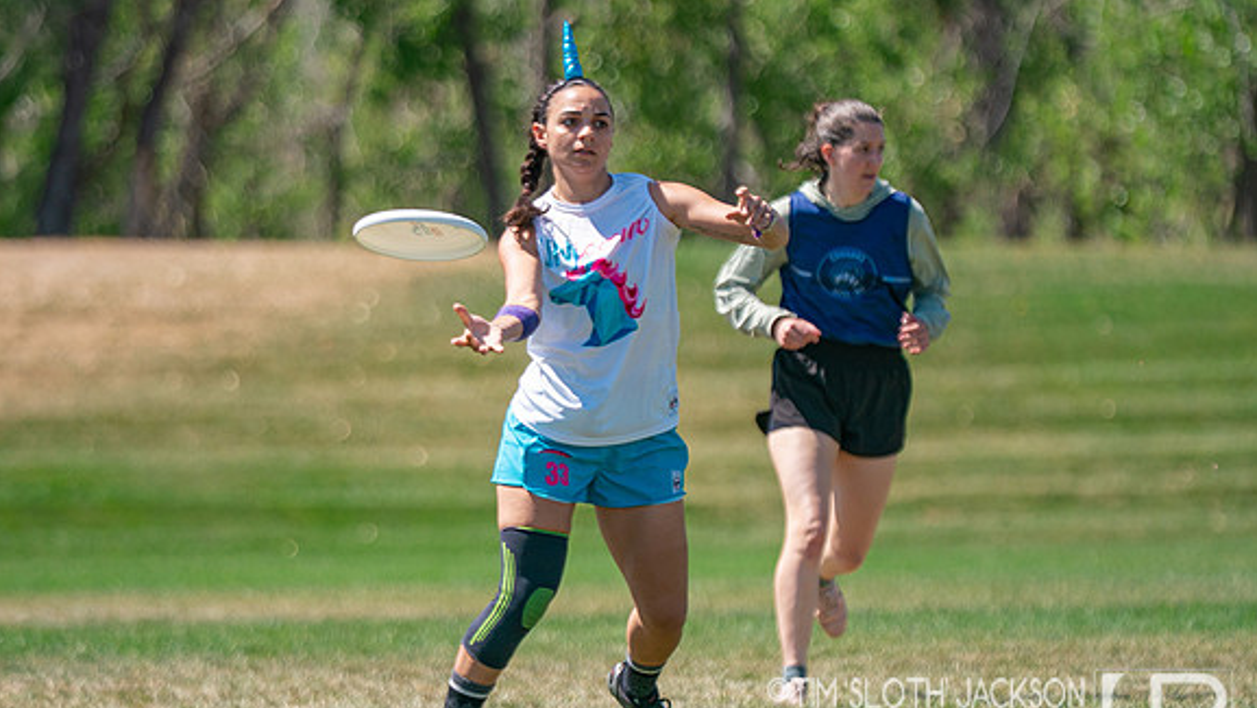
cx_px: 603
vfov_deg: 3.5
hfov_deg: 6.2
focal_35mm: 347
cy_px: 393
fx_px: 11569
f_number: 2.8
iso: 200
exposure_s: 1/3200
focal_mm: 200
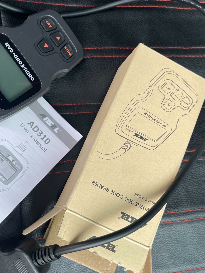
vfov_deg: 51.4
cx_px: 73
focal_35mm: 36
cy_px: 140
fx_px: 284
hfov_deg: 39.3
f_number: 1.6
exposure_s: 1/261
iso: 32
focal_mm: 5.1
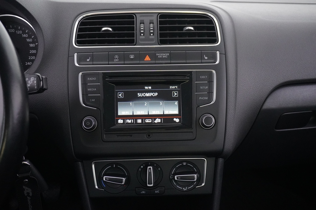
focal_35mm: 33
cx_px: 158
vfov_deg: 40.0
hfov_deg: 57.2
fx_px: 290
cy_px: 105
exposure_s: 1/30
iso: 6400
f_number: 4
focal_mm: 22
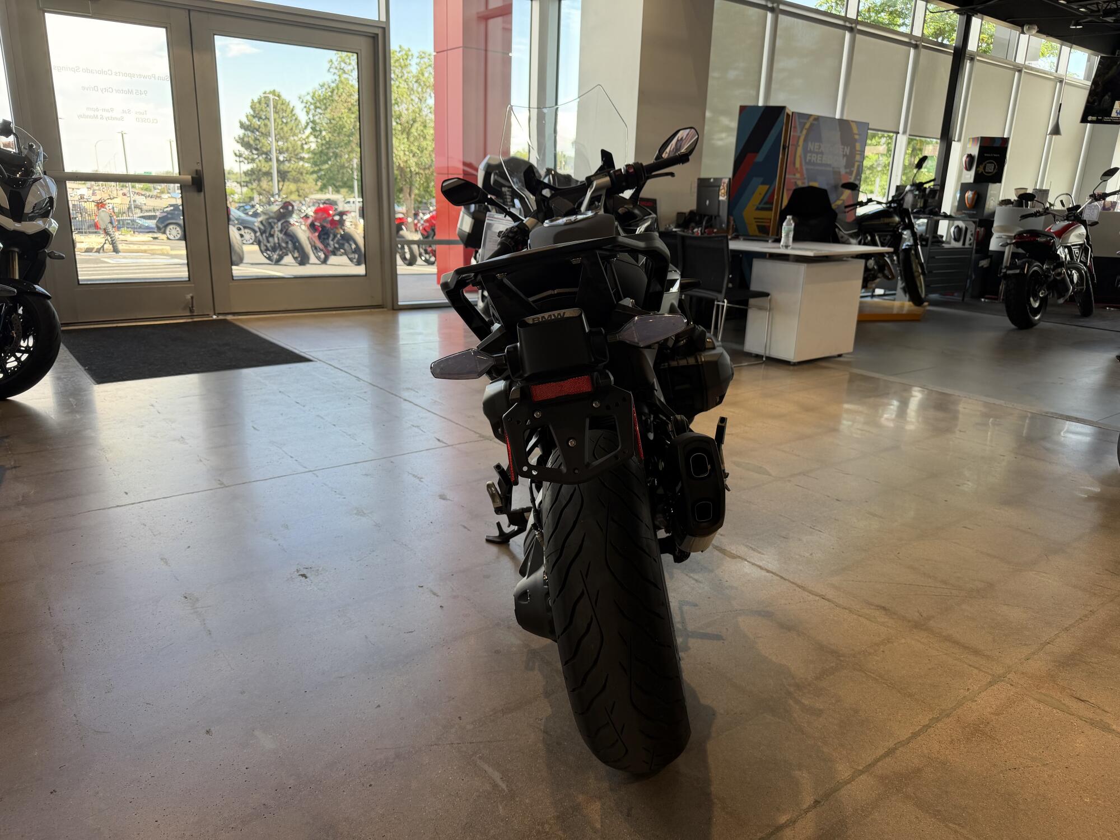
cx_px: 560
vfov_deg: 56.8
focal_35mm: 24
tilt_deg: -16.1
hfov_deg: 71.6
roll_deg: -1.1
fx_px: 777
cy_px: 420
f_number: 1.78
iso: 64
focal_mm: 6.76
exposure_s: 1/174
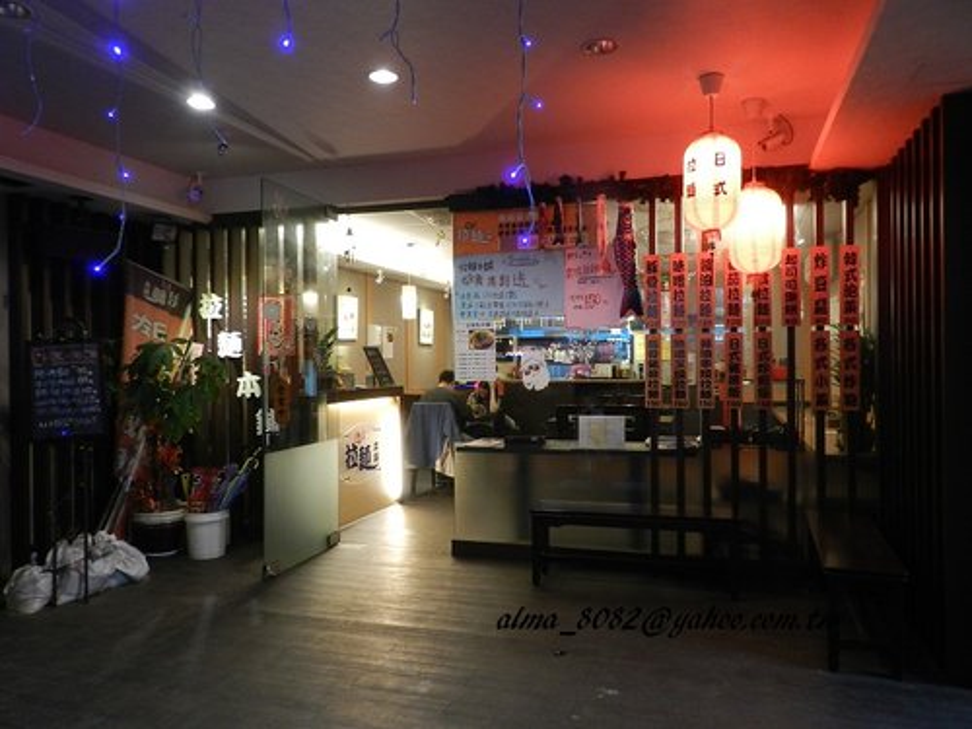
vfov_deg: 54.9
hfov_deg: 69.4
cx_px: 486
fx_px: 702
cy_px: 364
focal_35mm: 25
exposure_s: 1/13
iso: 400
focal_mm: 4.5
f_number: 3.5
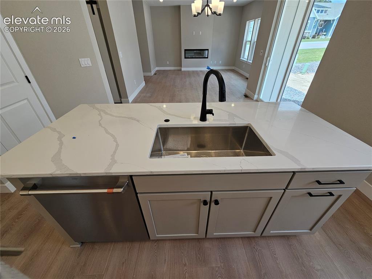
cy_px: 140
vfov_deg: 89.9
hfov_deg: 106.2
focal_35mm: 13
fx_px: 140
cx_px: 186
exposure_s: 1/126
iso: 50
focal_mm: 2.2
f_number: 2.2
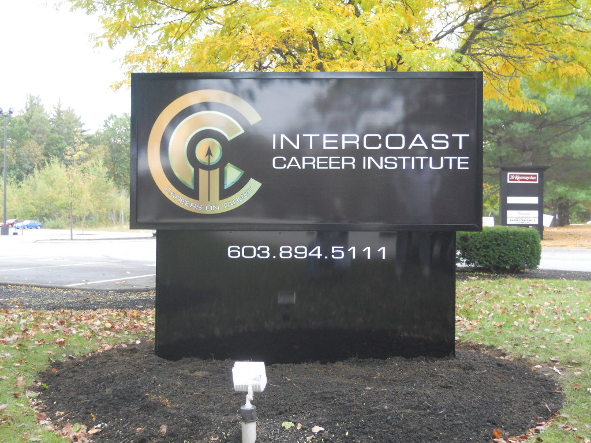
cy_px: 222
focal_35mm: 41
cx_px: 296
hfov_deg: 45.8
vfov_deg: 35.1
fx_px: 700
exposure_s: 1/250
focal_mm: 7.3
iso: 400
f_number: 3.2
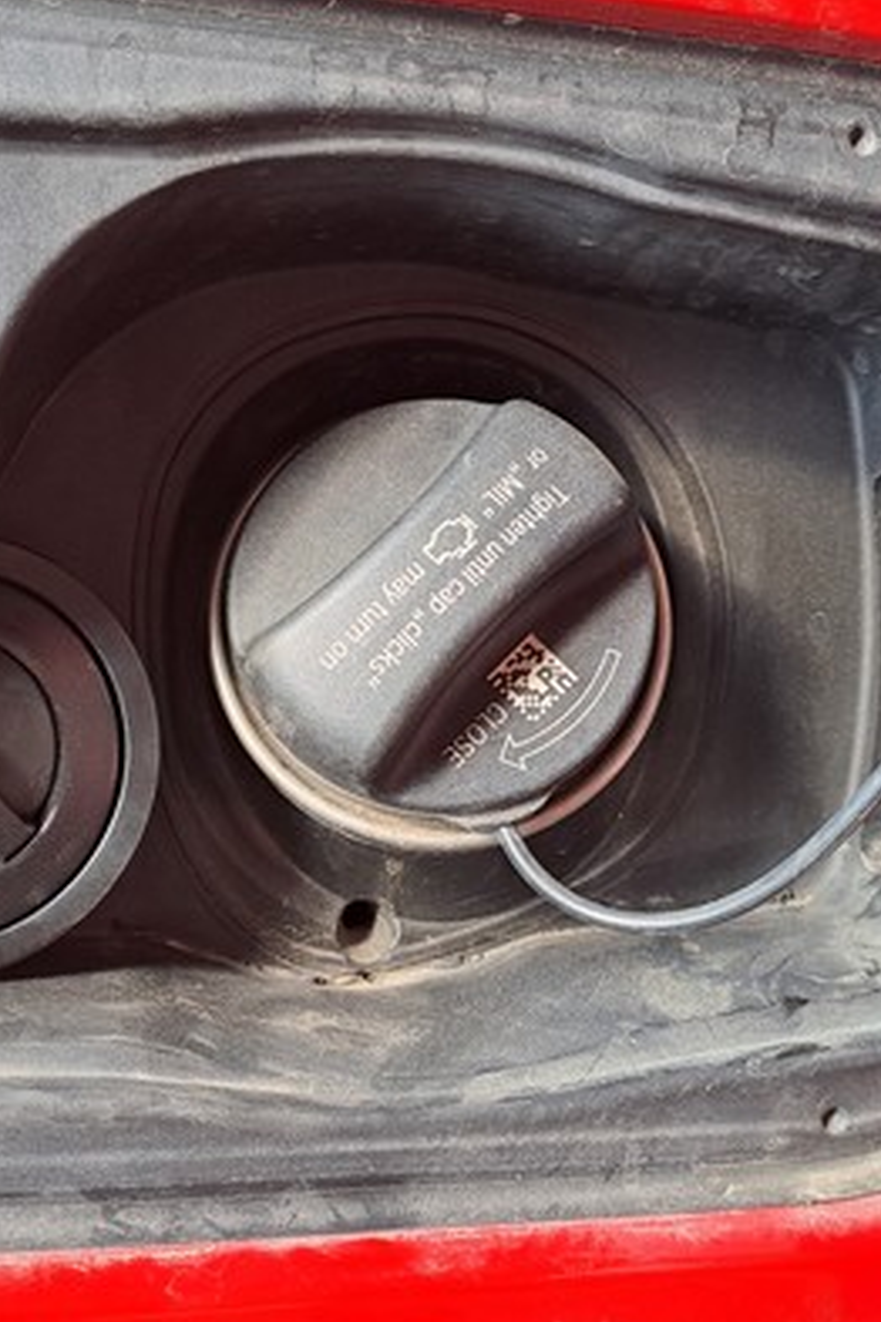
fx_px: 1578
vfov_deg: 45.3
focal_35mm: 43
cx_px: 313
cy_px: 582
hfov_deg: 31.0
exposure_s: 1/194
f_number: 1.8
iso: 32
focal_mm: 4.65
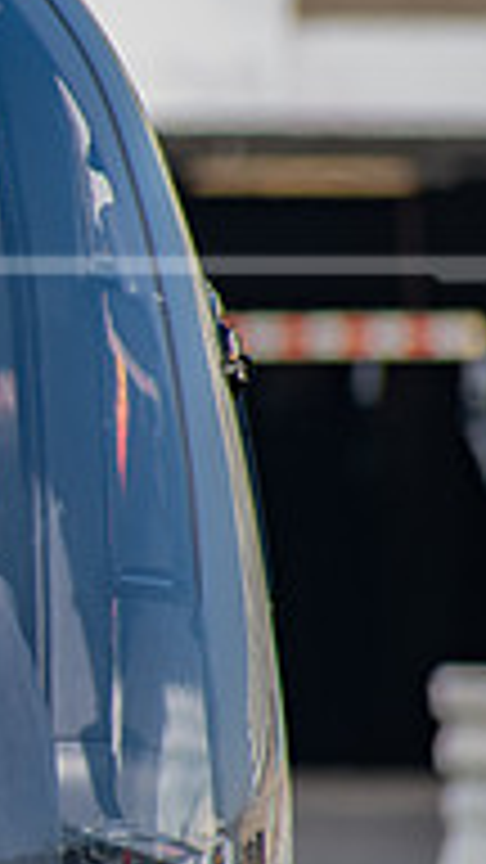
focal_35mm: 1093
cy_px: 371
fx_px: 25040
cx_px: -662
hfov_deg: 1.1
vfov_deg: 2.0
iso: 100
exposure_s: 1/400
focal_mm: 230
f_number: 5.6
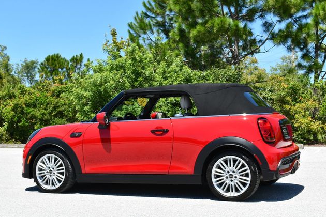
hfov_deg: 32.9
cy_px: 110
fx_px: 552
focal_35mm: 61
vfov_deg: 22.3
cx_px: 161
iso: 180
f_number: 8
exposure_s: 1/250
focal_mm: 30
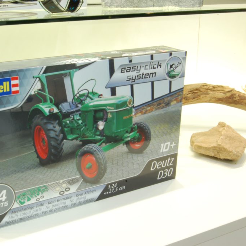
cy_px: 123
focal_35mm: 50
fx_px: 402
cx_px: 69
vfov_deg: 34.0
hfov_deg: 33.5
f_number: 25
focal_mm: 26
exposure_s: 2
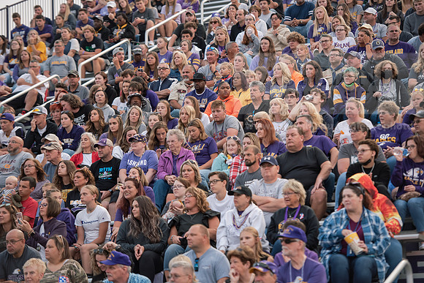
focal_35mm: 135
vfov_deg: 10.2
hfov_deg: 15.2
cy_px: 142
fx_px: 1590
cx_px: 212
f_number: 3.2
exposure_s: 1/800
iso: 1250
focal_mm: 135
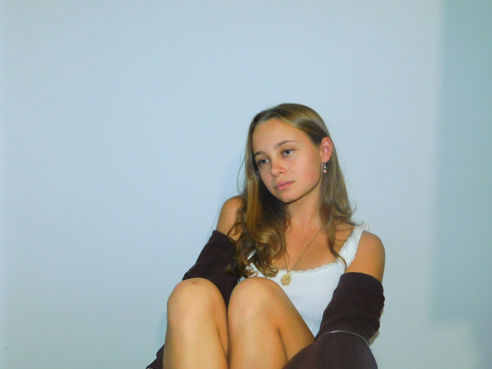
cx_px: 246
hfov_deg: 51.4
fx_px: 512
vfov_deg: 39.7
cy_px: 184
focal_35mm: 36
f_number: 3.5
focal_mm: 6.3
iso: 200
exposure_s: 1/30
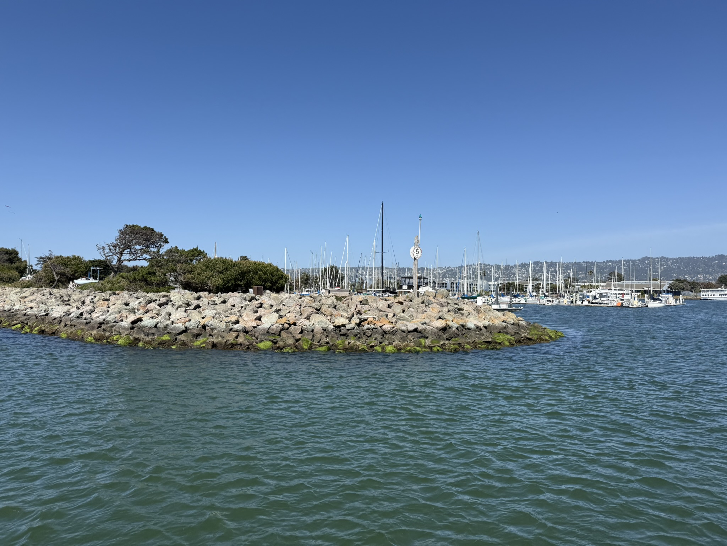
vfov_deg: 56.8
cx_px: 364
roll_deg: -0.5
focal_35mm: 24
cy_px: 273
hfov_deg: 71.6
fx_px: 504
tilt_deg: +2.3
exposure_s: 1/6173
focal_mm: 6.76
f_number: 1.78
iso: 80
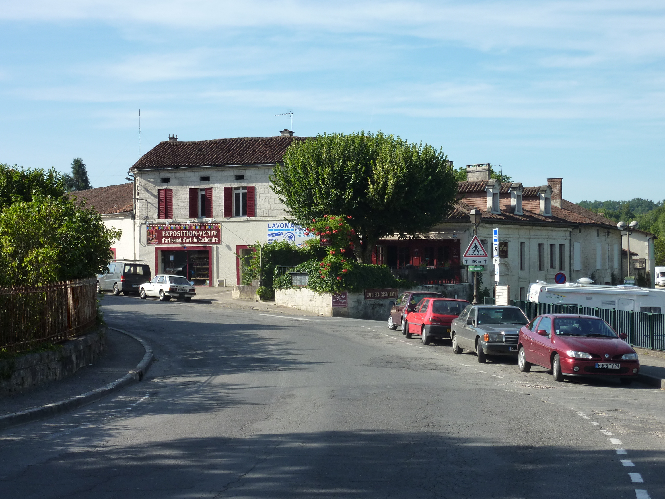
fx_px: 1133
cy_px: 250
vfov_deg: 24.8
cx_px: 332
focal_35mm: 59
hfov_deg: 32.7
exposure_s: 1/500
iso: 125
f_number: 4.5
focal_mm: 9.7
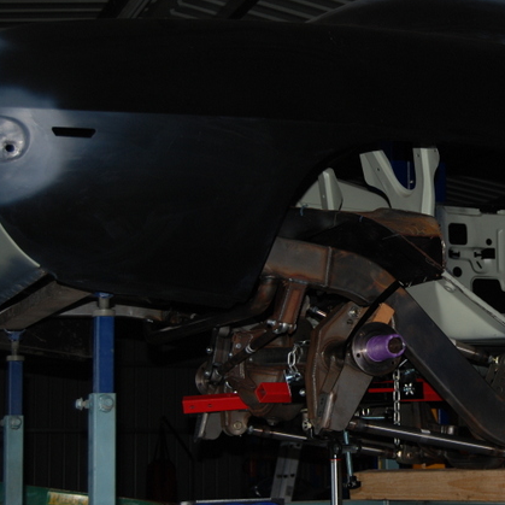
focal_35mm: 78
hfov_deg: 21.8
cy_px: 268
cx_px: 438
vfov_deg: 22.2
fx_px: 1287
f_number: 4.5
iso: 200
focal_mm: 32
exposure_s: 1/60
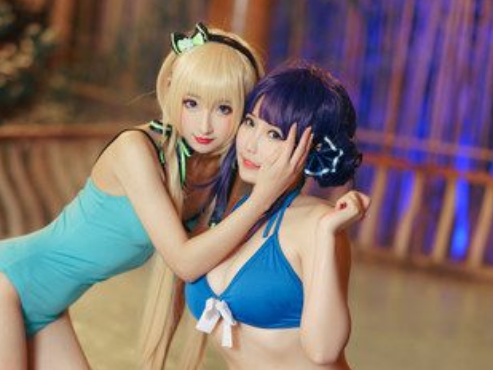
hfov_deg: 14.7
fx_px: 1909
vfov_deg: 11.1
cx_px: 164
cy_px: 262
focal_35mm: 134
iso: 250
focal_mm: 85
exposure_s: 1/50
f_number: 1.4
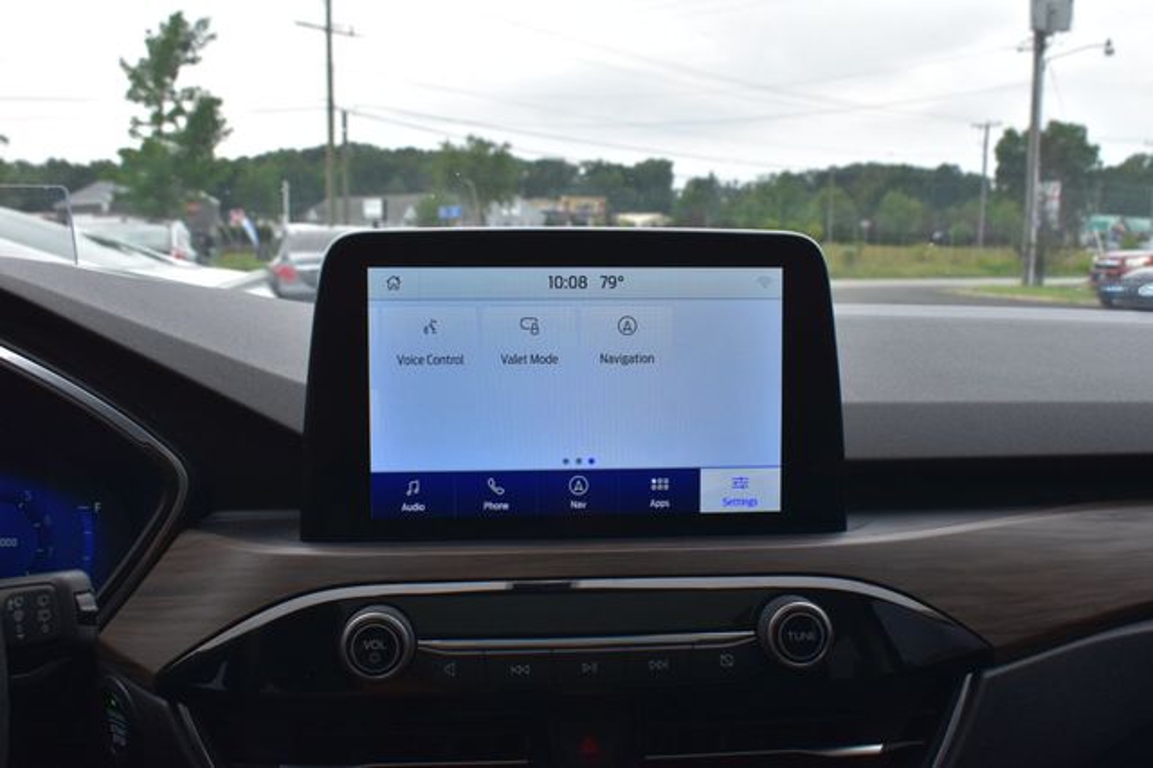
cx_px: 576
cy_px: 384
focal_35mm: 36
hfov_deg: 53.2
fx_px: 1152
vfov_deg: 36.8
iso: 400
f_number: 10
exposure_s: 1/200
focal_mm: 24
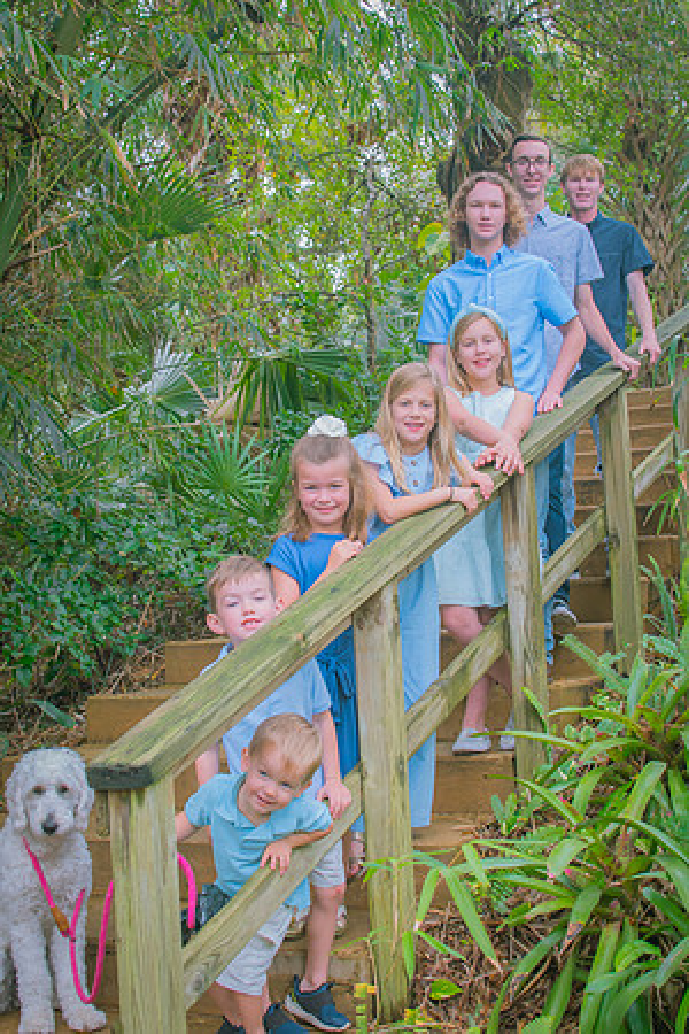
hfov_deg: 26.0
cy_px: 517
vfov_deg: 38.2
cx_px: 344
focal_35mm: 52
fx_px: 1493
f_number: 6.3
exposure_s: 1/250
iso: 1000
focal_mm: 35
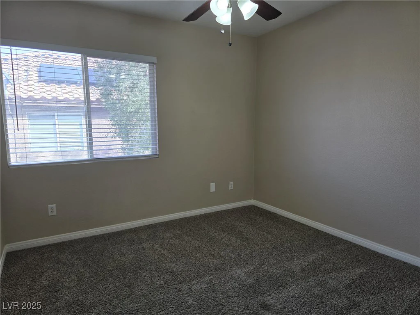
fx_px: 279
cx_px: 210
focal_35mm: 23
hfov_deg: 73.9
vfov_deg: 58.9
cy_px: 158
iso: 64
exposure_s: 1/180
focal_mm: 6.3
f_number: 1.7
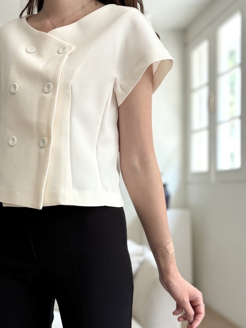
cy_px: 216
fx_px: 360
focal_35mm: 38
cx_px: 73
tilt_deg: -2.3
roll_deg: +0.6
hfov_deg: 37.1
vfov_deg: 48.2
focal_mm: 5.96
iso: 80
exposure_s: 1/121
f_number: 1.6
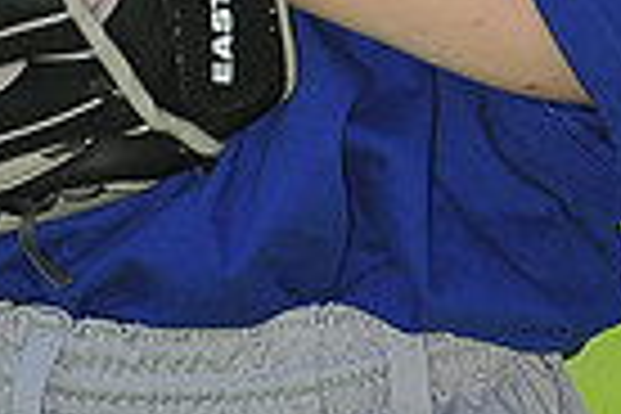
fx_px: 14489
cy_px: -608
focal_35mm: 840
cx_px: 364
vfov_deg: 1.6
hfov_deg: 2.5
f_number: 4.5
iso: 200
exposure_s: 1/800
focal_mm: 200
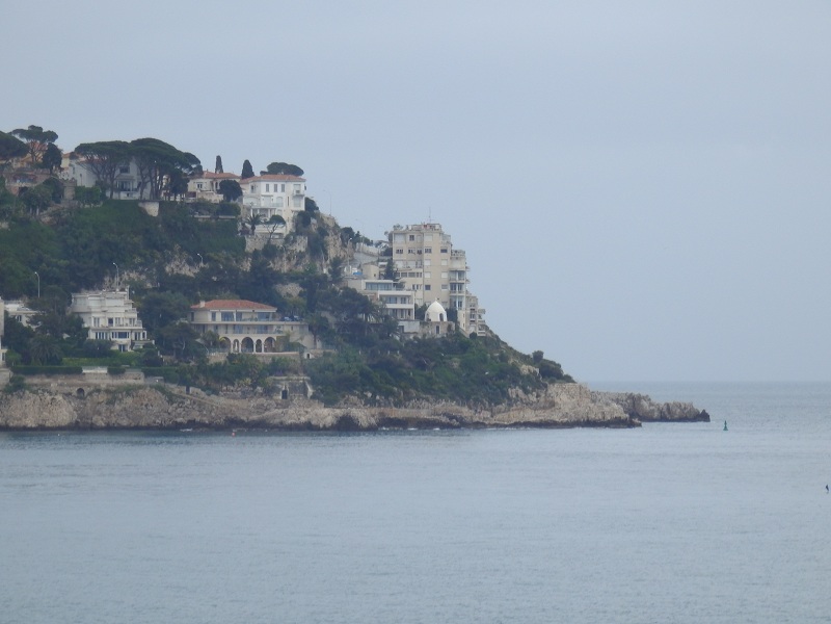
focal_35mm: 225
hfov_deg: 8.8
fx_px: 5401
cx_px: 416
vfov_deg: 6.6
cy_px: 312
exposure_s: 1/200
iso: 200
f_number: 6.1
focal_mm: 40.2
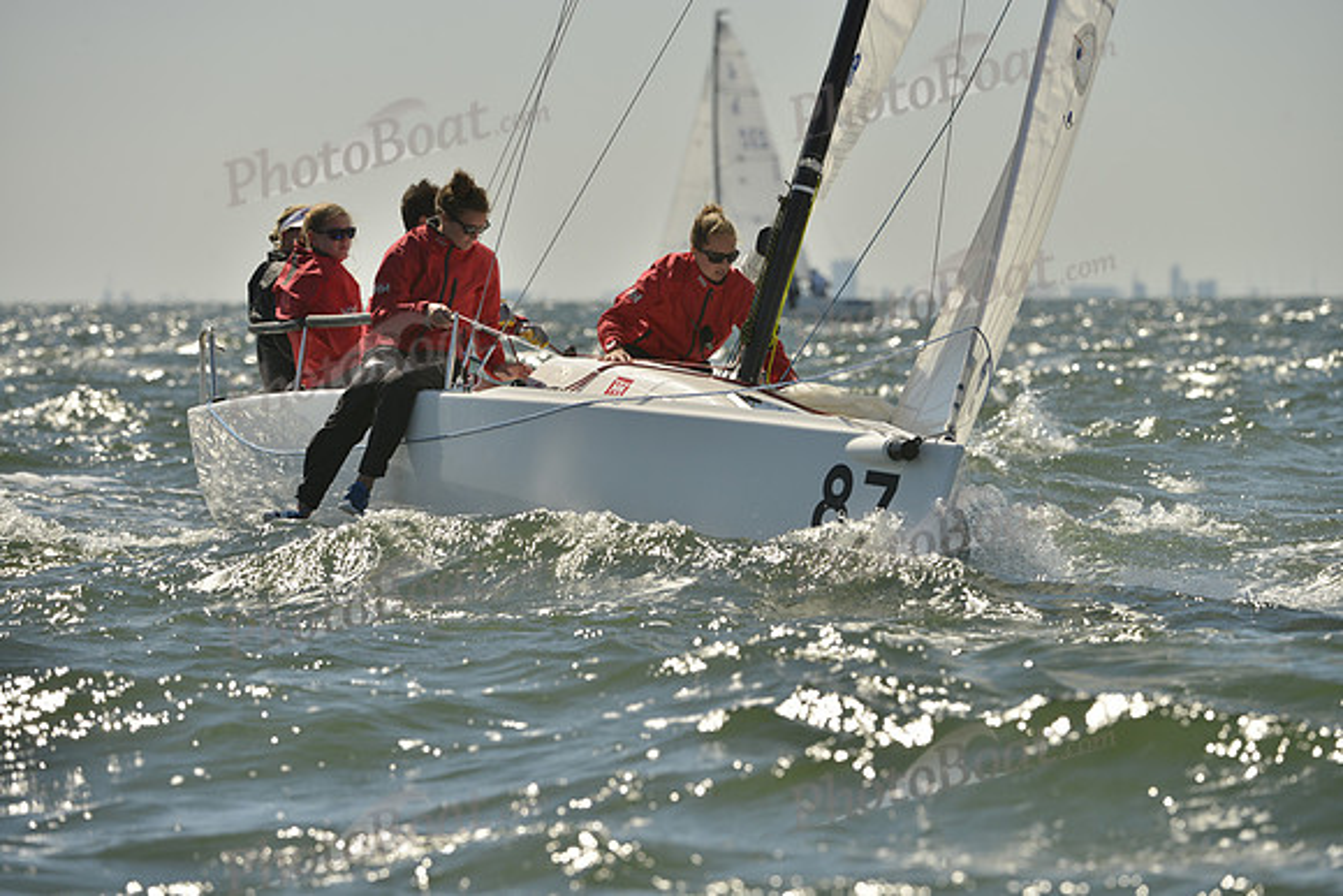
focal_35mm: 300
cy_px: 448
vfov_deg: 4.6
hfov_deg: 6.9
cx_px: 672
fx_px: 11194
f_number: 8
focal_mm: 300
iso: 280
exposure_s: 1/1600
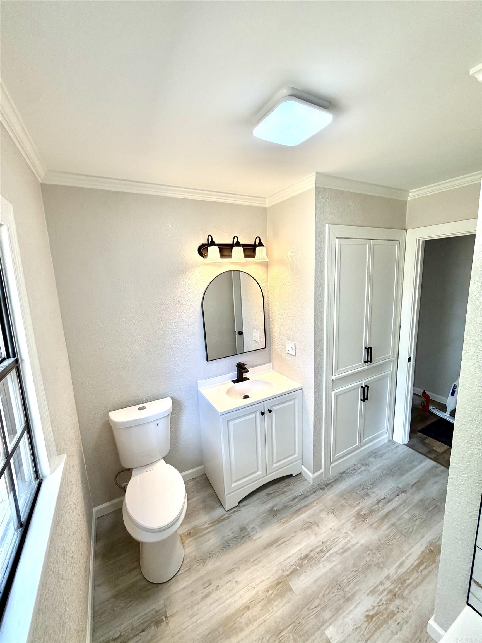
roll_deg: +2.9
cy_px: 322
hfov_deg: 85.7
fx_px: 260
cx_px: 241
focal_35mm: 14
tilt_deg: -9.3
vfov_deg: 102.1
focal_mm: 2.22
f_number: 2.2
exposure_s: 1/120
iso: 100
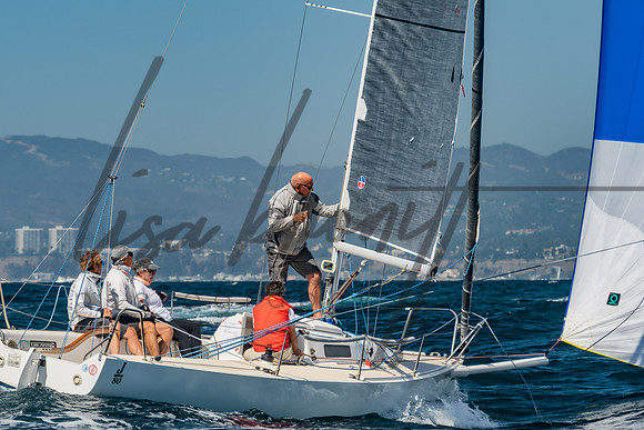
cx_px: 206
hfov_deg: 8.6
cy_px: 232
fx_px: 4269
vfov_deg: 5.8
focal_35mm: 239
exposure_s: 1/500
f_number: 6.3
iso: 160
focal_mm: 140
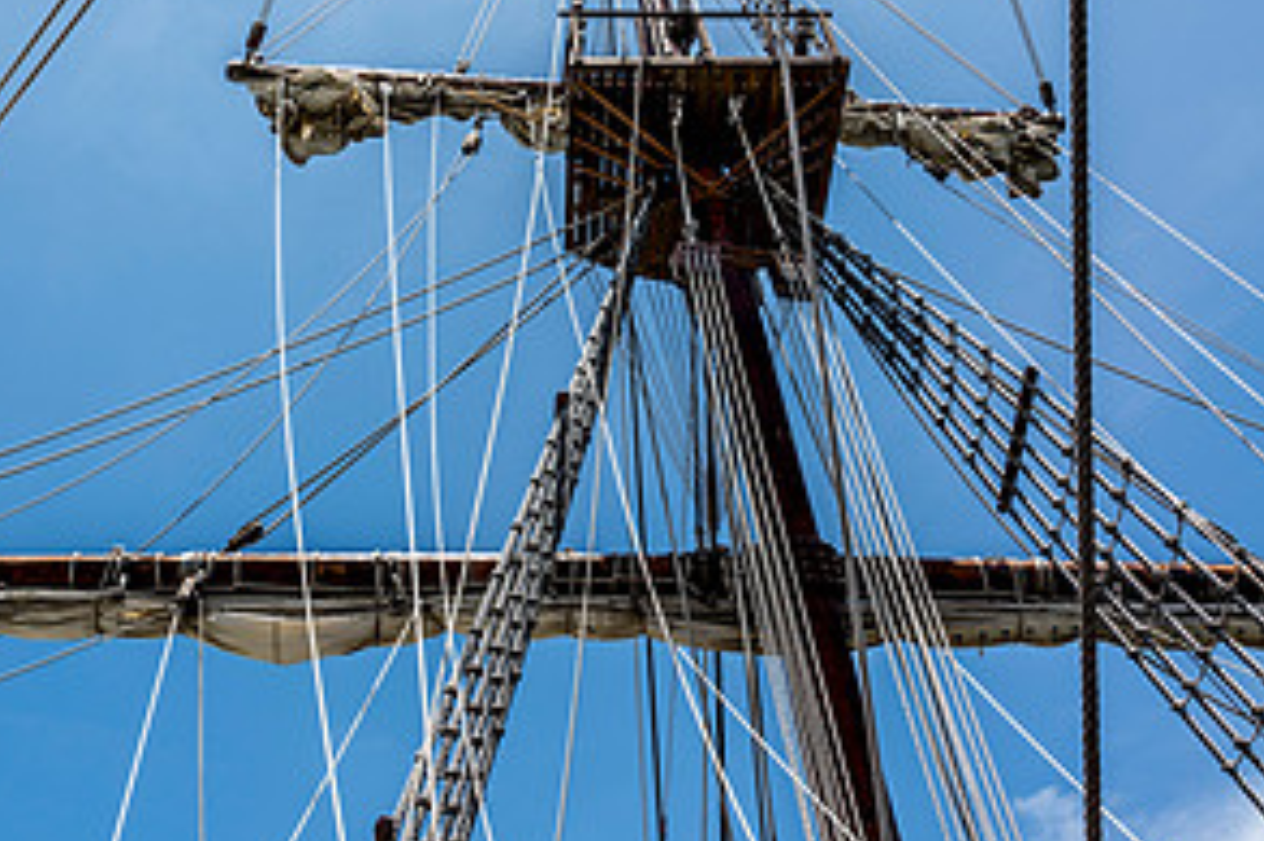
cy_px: 354
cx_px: 626
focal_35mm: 43
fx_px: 1509
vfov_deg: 31.1
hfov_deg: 45.5
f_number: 8
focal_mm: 28
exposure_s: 1/250
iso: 125
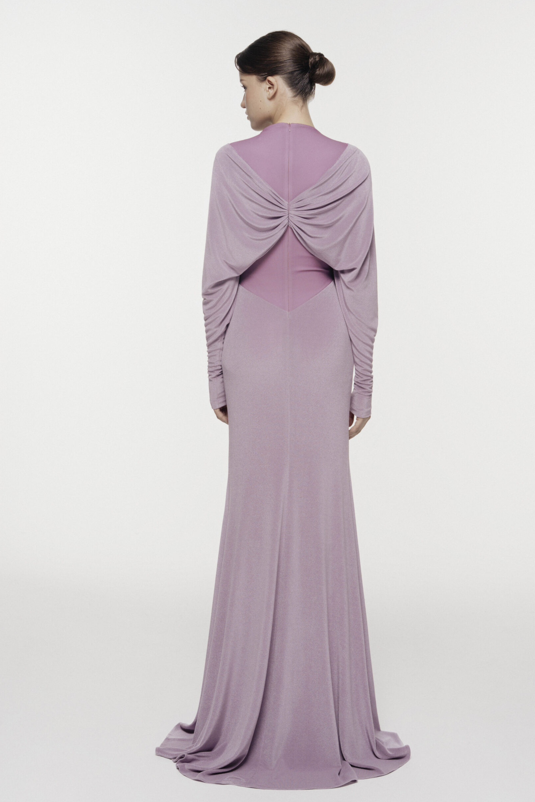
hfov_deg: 23.4
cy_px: 400
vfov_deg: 34.5
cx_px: 278
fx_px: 1293
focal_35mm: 58
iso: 250
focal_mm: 55
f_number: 11
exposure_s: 1/200
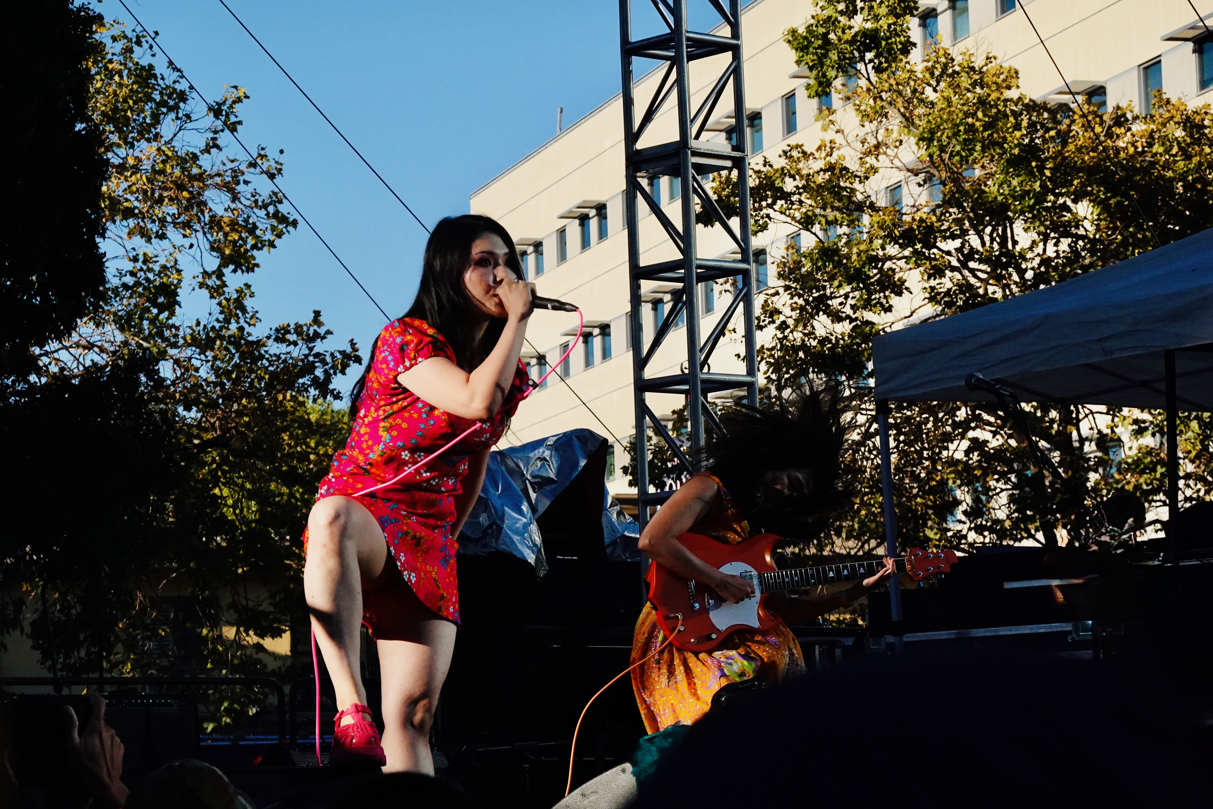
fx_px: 3740
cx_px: 606
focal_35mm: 111
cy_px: 404
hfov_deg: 18.4
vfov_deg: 12.3
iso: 1000
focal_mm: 40.37
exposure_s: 1/6400
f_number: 5
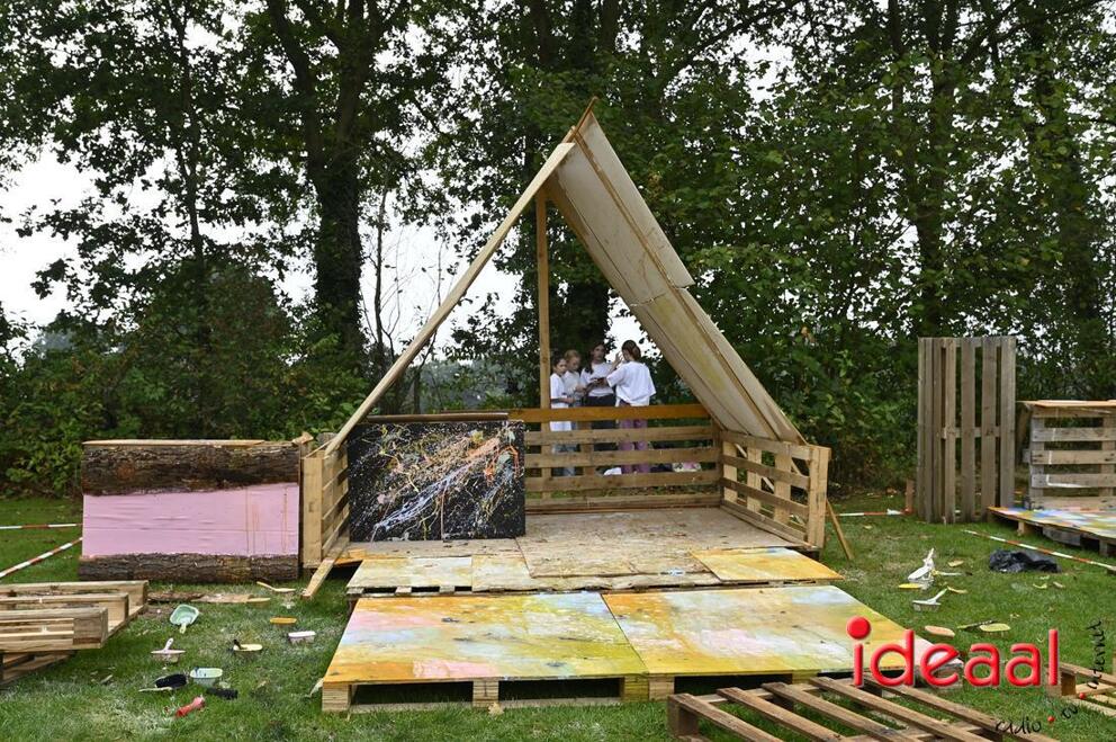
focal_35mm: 38
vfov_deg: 35.0
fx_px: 1177
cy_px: 371
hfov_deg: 50.7
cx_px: 558
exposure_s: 1/160
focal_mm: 38
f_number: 6.3
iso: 200
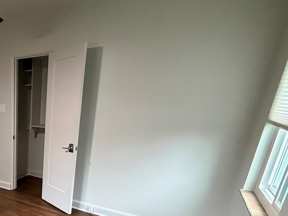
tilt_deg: -19.3
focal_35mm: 28
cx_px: 3
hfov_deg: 51.5
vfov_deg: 46.8
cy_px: 176
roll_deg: +0.7
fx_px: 233
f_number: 2.2
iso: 400
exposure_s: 1/60
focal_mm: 2.22
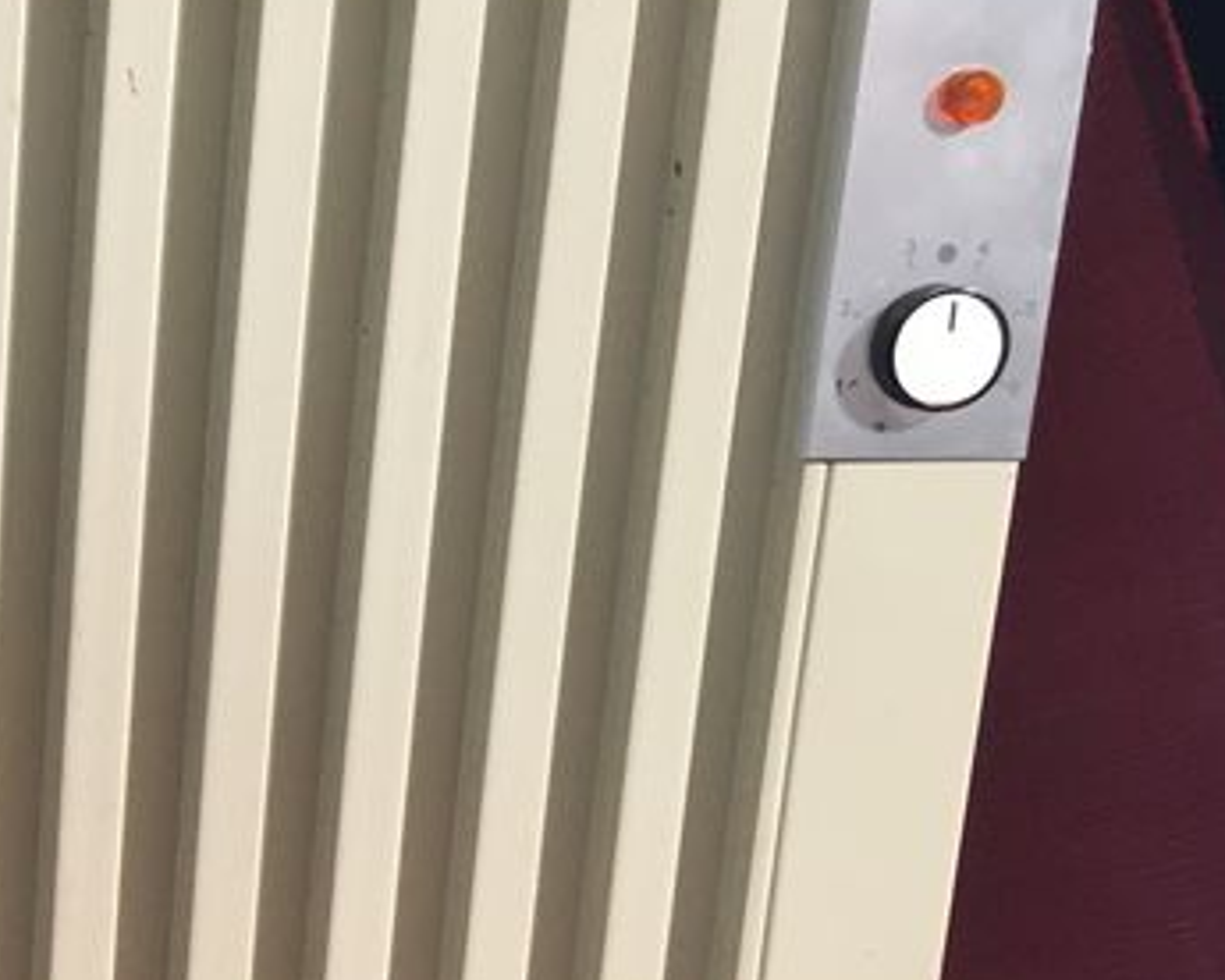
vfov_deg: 18.5
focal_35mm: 82
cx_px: -494
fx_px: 2973
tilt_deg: -13.6
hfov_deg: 20.6
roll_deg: +0.3
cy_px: 827
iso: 125
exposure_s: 1/33
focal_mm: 4.15
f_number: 2.2
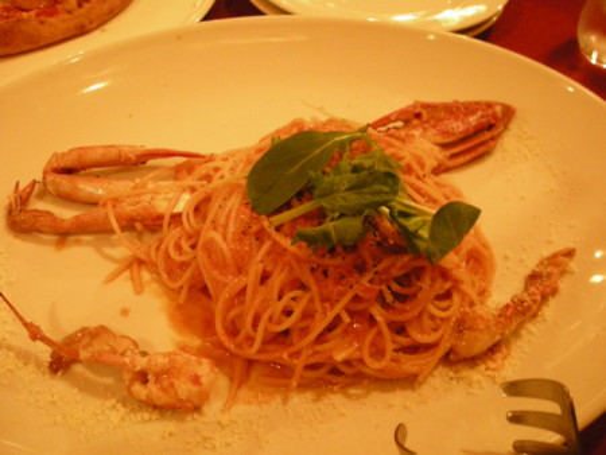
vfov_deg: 40.7
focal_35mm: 35
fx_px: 613
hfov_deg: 52.6
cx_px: 303
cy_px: 228
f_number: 2.8
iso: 400
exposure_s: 1/8.5
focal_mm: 5.7
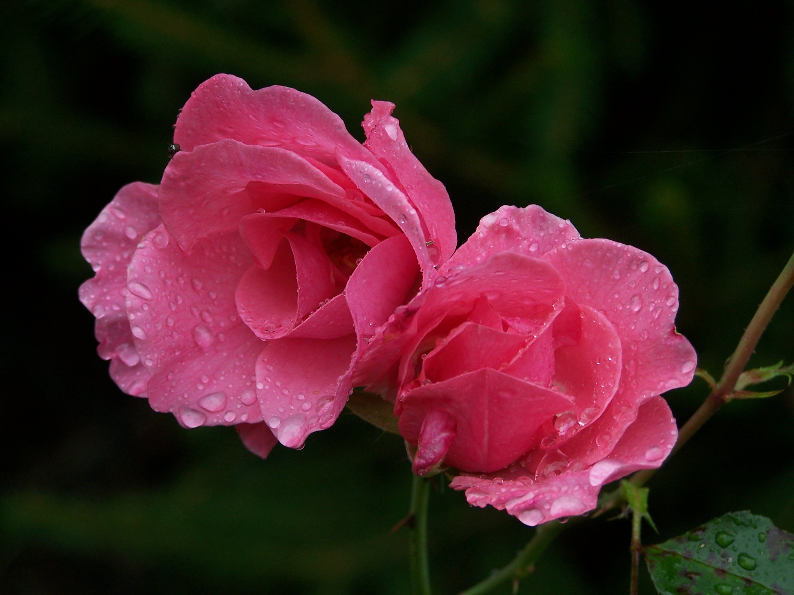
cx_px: 397
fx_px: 3876
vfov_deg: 8.8
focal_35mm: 169
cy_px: 298
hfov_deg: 11.7
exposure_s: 1/125
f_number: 3.2
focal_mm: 28
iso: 80
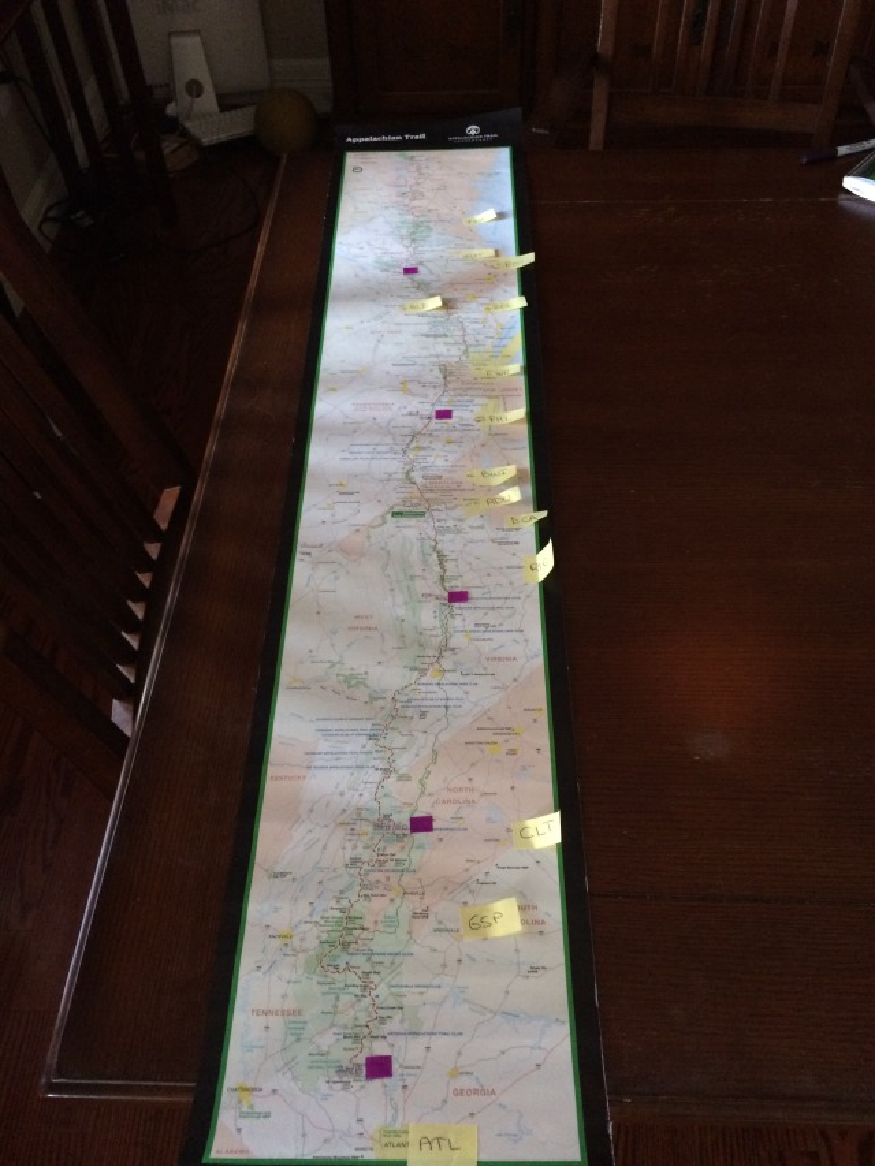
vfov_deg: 61.7
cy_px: 583
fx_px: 977
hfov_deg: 48.2
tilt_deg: -51.9
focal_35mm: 29
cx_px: 438
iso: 250
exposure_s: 1/17
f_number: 2.2
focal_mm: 4.15
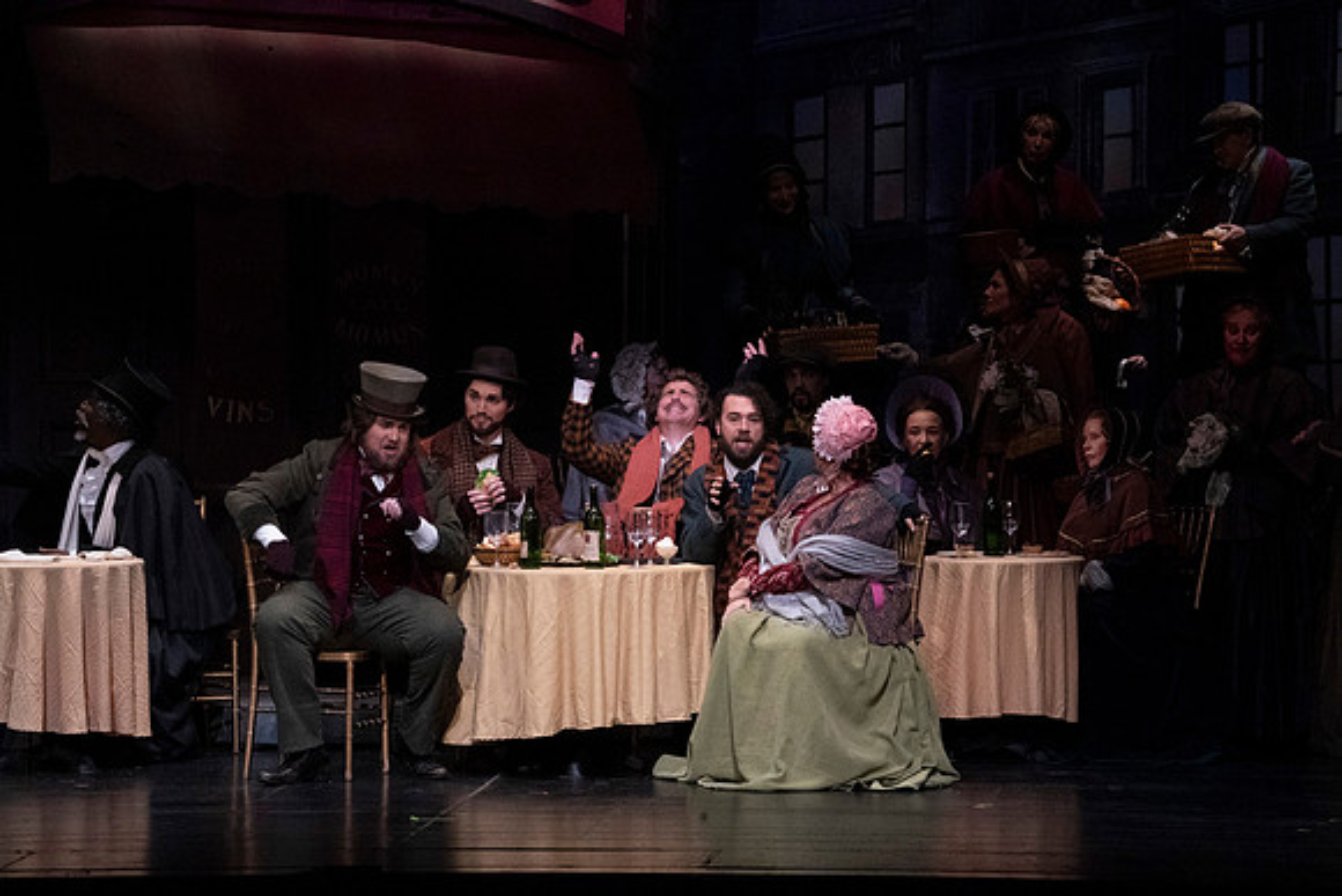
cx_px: 671
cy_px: 448
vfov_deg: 7.4
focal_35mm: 186
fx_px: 6935
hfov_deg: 11.1
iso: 16000
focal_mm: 186
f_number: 16
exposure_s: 1/400
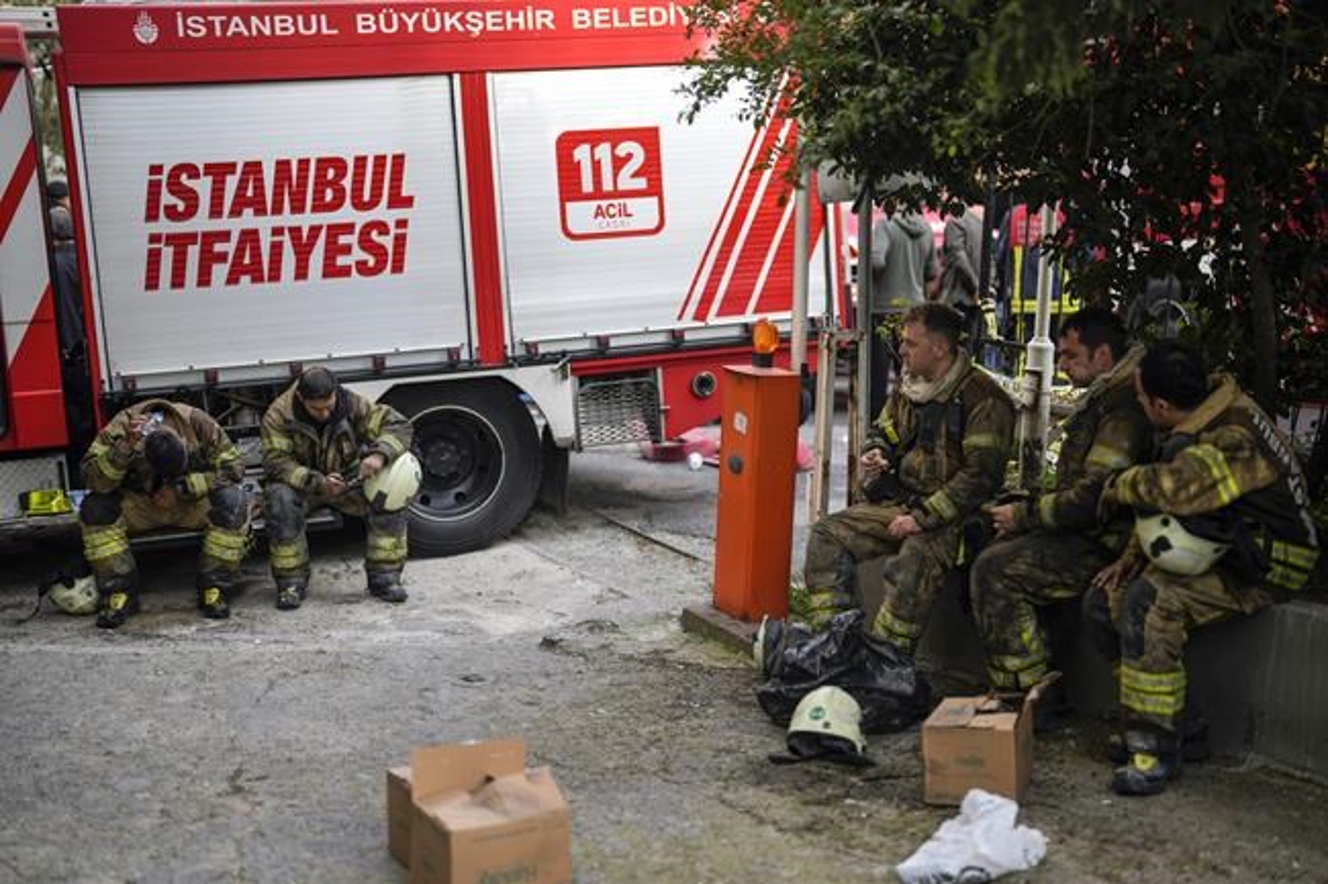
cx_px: 664
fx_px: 1844
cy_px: 442
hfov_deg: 39.6
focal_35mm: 50
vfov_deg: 27.0
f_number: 1.4
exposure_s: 1/1250
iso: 200
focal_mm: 50
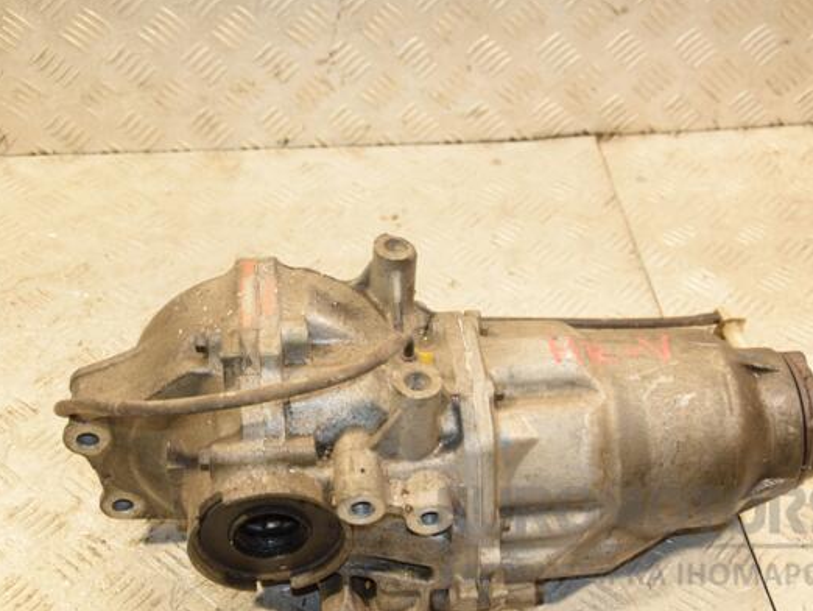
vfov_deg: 27.5
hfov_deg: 36.2
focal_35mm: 53
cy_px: 302
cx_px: 408
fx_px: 1245
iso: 800
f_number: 5
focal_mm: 32
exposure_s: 1/160
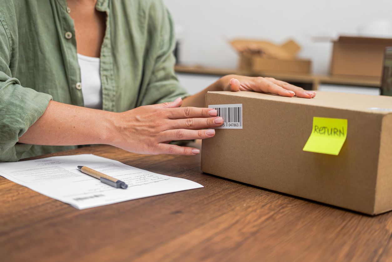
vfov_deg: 27.0
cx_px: 196
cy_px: 131
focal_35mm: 50
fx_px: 545
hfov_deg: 39.6
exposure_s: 1/100
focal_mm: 50
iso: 640
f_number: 2.5
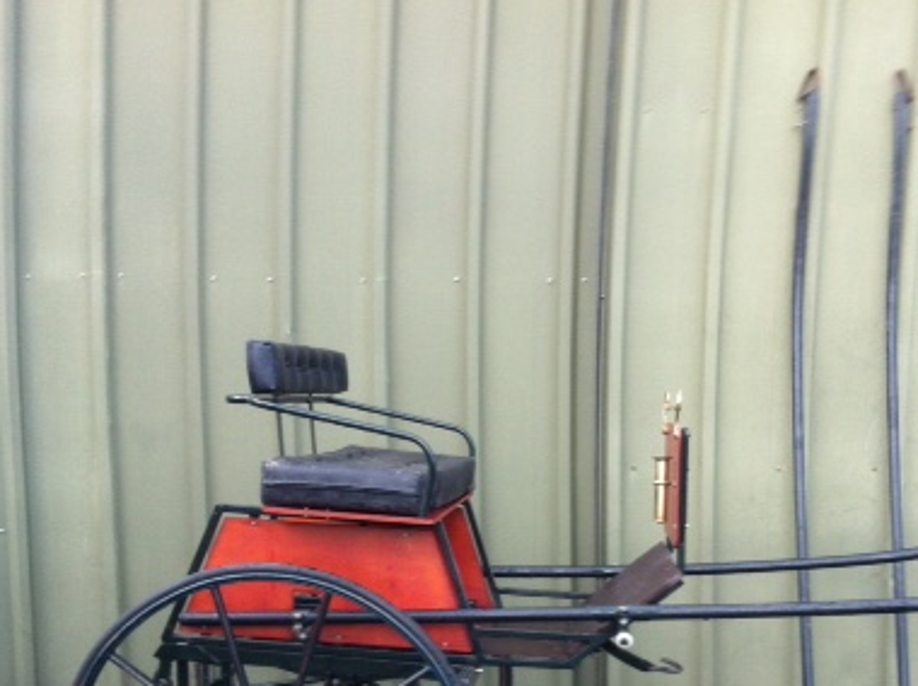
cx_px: 529
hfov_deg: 32.7
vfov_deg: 24.3
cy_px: 556
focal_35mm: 59
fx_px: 1563
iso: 100
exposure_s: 1/120
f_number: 2.8
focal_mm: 3.85
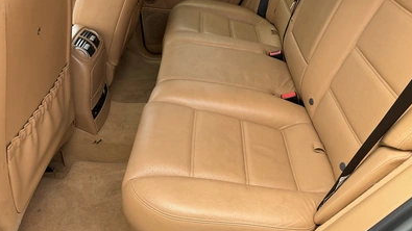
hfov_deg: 61.0
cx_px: 204
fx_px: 350
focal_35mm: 32
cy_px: 130
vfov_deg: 36.6
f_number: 1.8
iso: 20
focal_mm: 3
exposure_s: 1/205
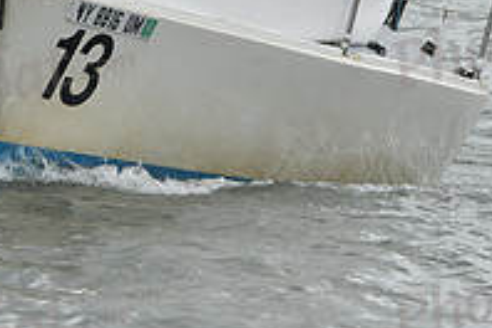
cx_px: 266
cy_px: -68
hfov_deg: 3.5
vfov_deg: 2.3
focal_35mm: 585
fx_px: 7994
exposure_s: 1/1250
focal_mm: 200
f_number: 8
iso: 320
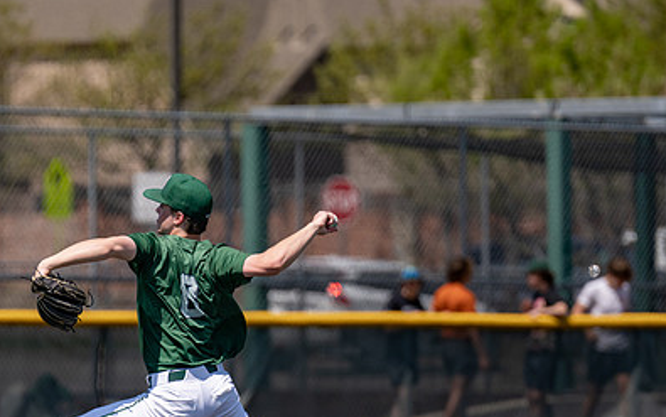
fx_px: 9167
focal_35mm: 505
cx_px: 289
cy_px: 335
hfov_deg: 4.2
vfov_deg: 2.6
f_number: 4
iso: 320
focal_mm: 276
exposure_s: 1/4000
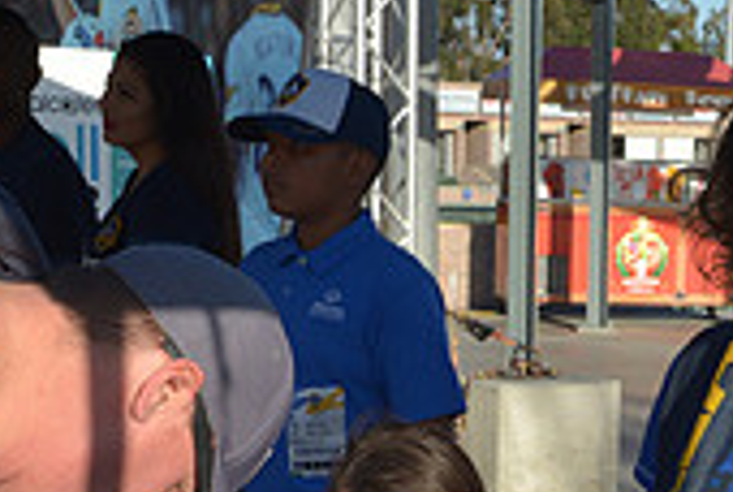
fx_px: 2223
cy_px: 524
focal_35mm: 109
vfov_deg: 12.4
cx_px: 634
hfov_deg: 18.5
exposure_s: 1/500
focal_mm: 32
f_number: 11
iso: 400
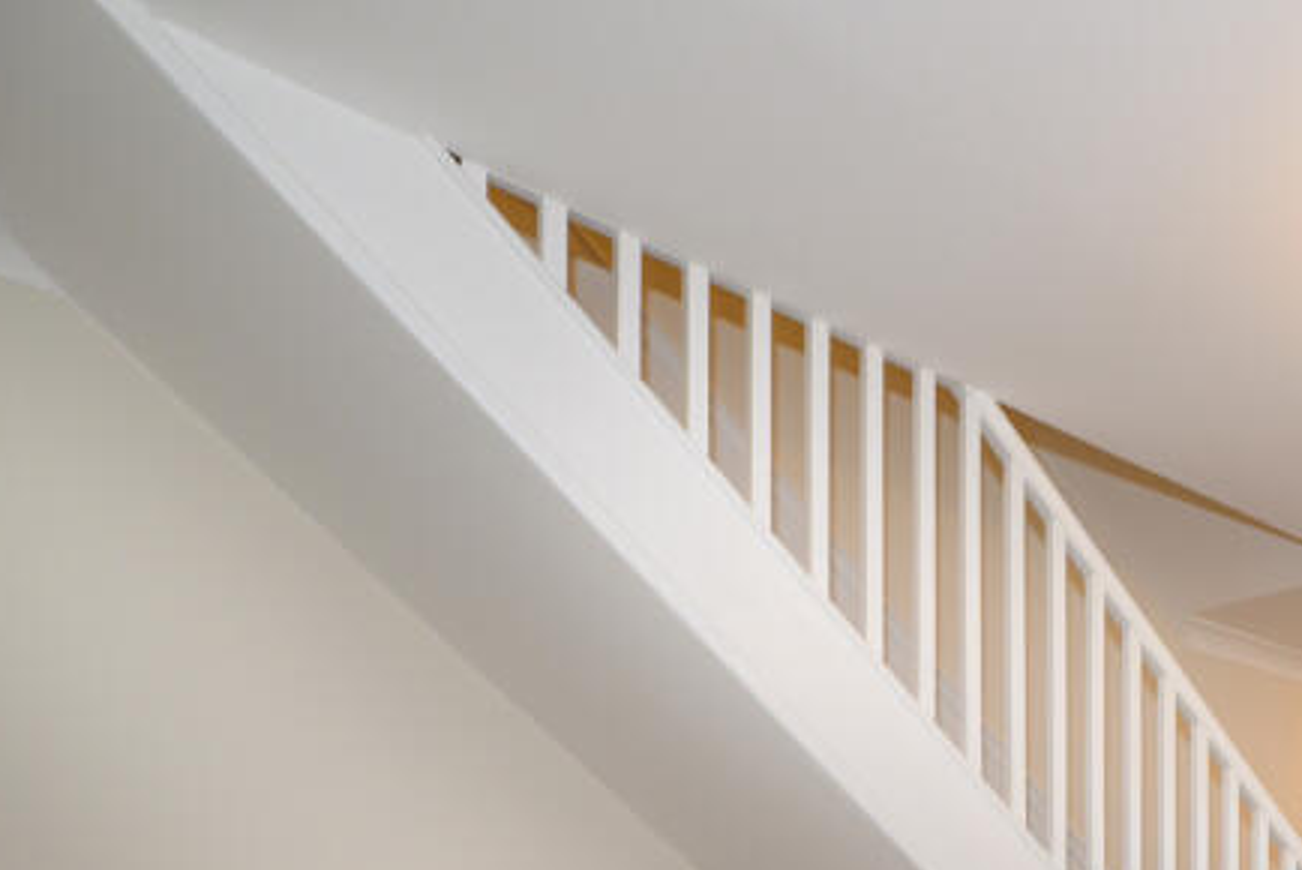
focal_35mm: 33
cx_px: 1470
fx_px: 1194
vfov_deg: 34.2
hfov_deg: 42.9
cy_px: 974
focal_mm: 14
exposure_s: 1/13
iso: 500
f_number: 8
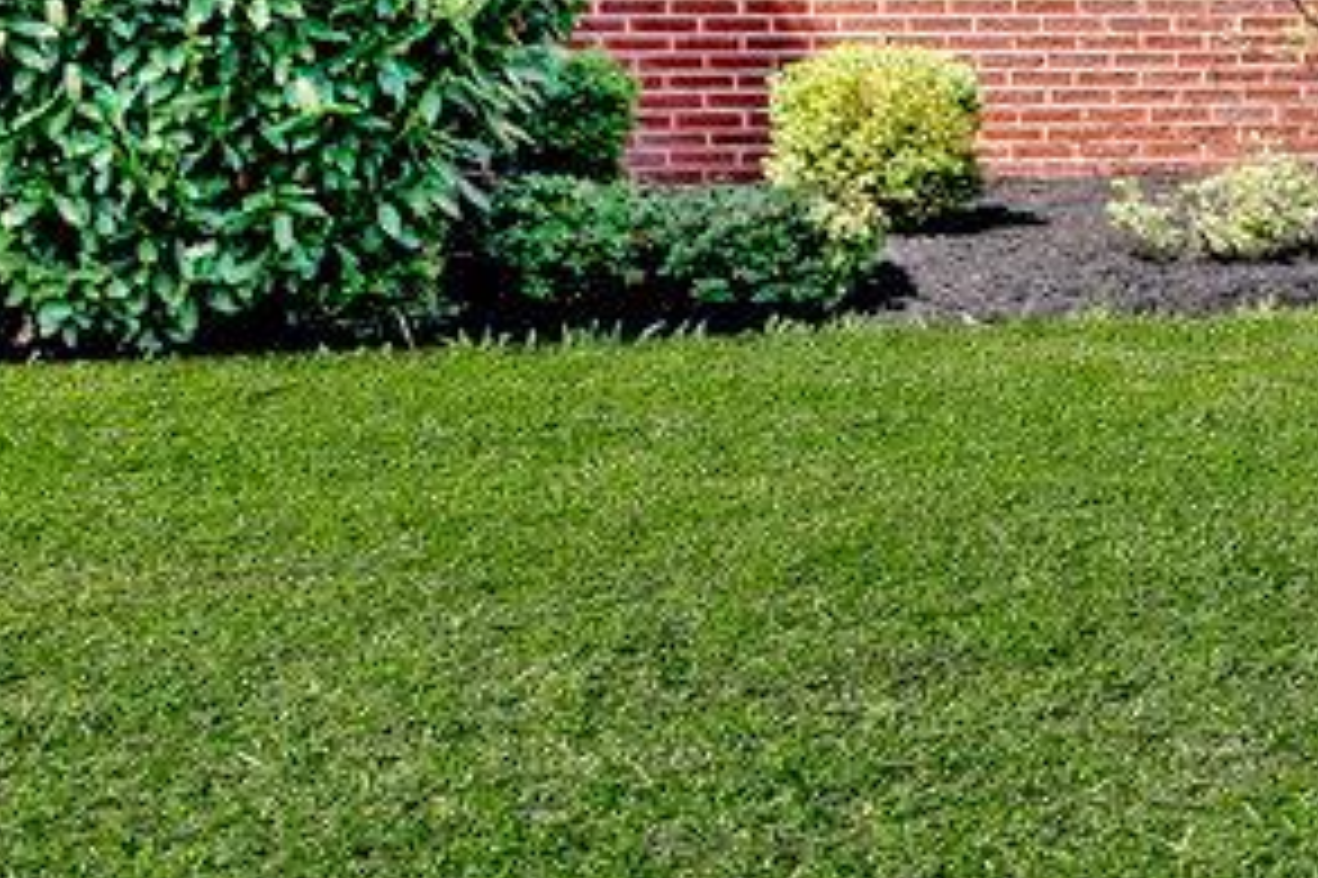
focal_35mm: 70
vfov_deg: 16.2
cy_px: -732
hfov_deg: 24.9
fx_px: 2561
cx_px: 1723
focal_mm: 16
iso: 320
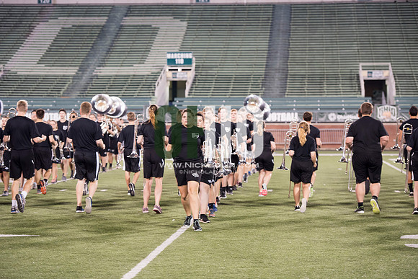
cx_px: 209
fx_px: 1219
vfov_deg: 13.0
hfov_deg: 19.5
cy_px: 140
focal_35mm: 105
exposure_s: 1/320
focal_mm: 105
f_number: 2.8
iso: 1000
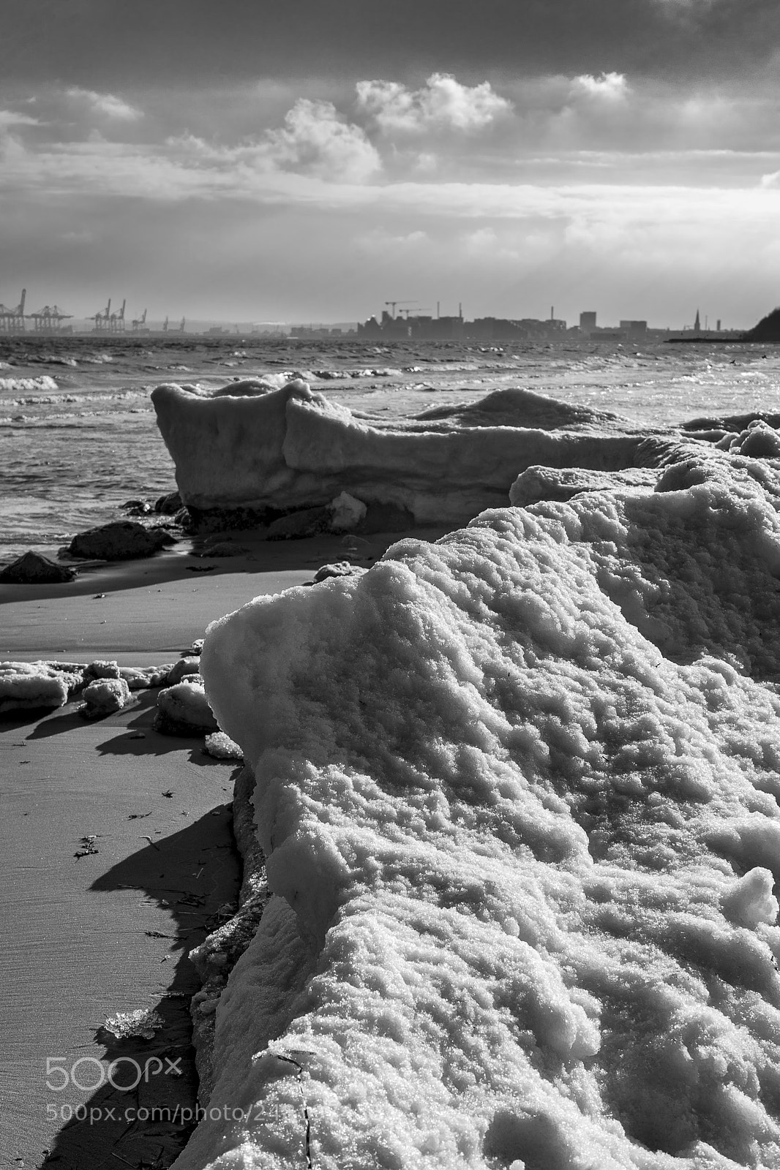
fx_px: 1333
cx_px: 390
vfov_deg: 47.4
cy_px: 585
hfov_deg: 32.6
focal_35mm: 41
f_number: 8
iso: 100
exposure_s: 1/500
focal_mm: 41
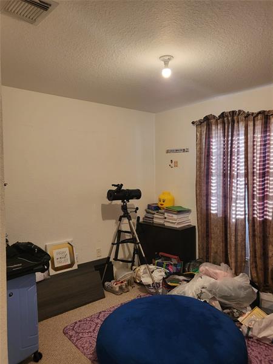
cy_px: 182
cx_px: 136
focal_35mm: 26
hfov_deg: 53.1
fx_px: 273
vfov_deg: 67.3
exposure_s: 1/120
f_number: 1.8
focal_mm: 4.25
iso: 250
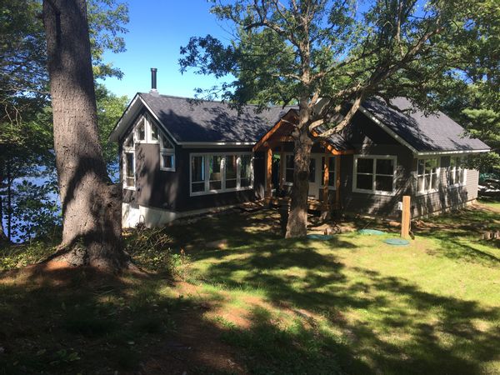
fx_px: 419
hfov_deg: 61.7
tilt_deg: -6.0
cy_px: 188
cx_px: 250
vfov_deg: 48.2
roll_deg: -0.7
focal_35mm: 29
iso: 25
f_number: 2.2
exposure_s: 1/513
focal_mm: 4.15
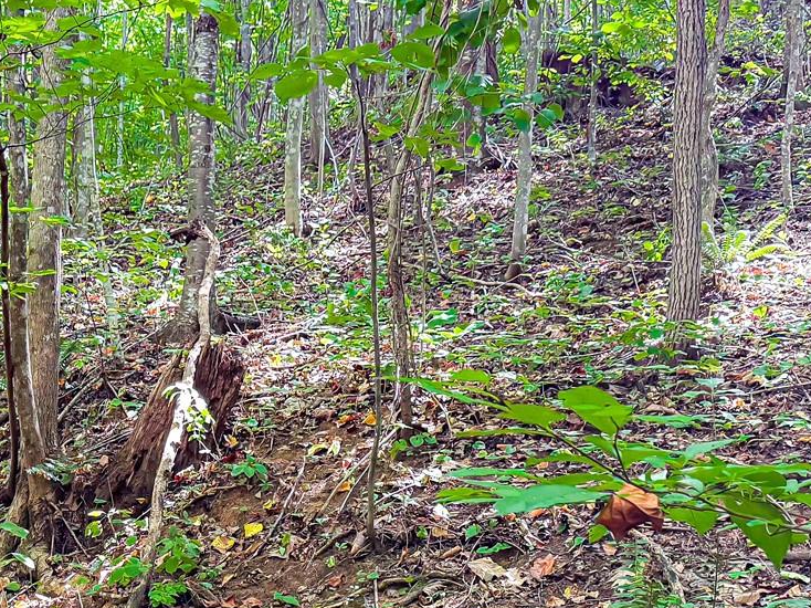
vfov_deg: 21.6
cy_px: 512
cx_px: 135
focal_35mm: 67
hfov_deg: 28.2
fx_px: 1569
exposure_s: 1/120
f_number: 1.8
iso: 200
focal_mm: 6.76
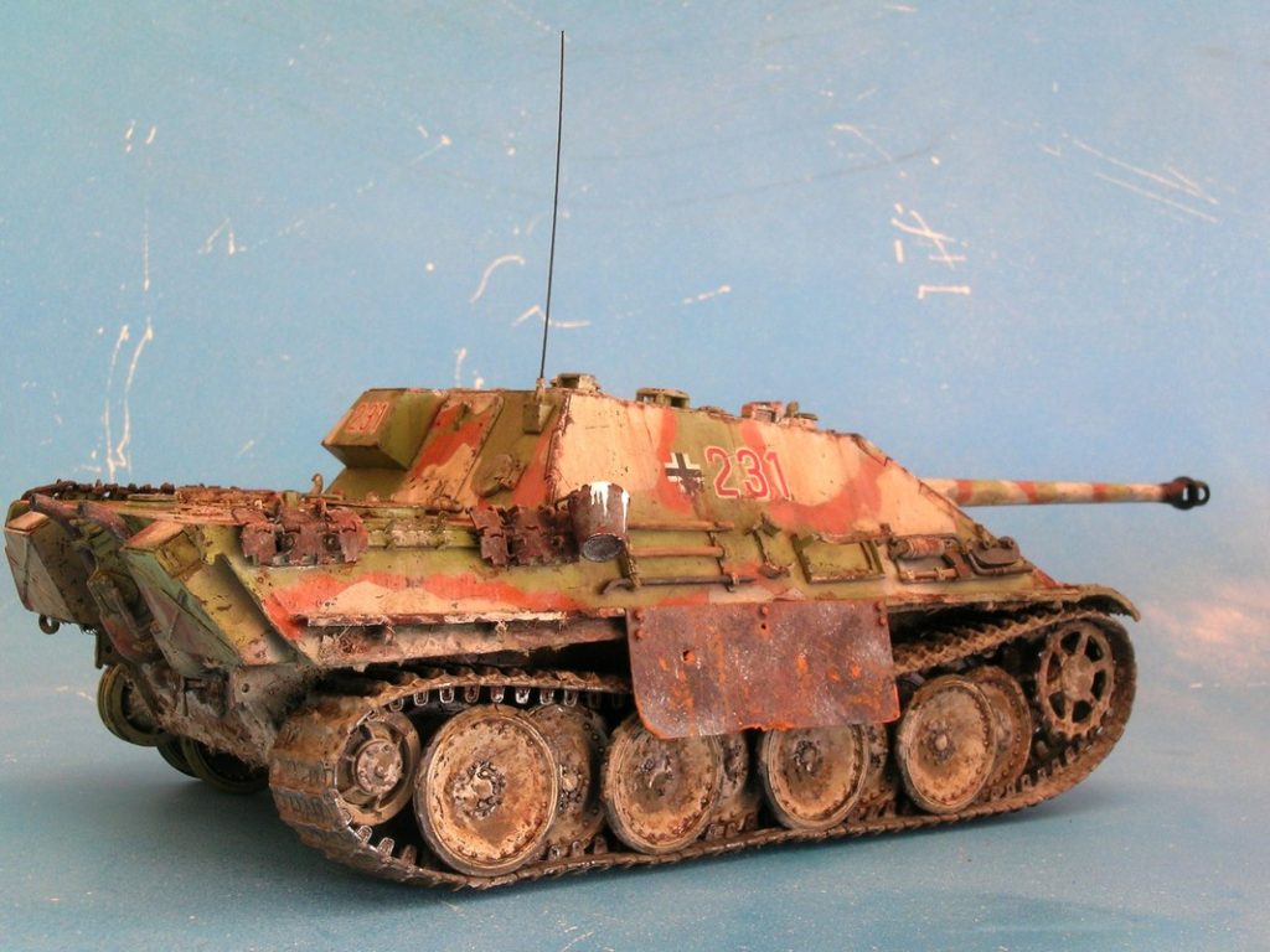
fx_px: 1834
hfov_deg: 38.2
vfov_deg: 29.1
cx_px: 635
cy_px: 476
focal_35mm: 50
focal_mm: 10.3
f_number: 7.6
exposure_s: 1/8.9
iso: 50
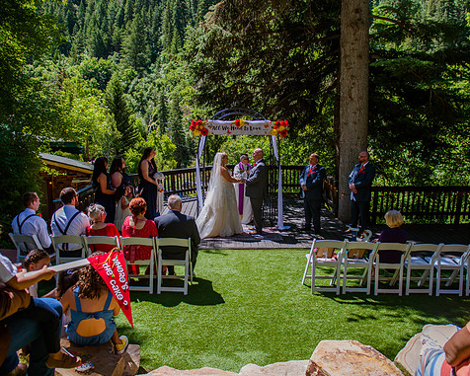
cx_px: 227
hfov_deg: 62.2
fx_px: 390
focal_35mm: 28
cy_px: 188
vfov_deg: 51.5
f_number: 3.5
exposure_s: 1/640
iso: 160
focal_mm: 24
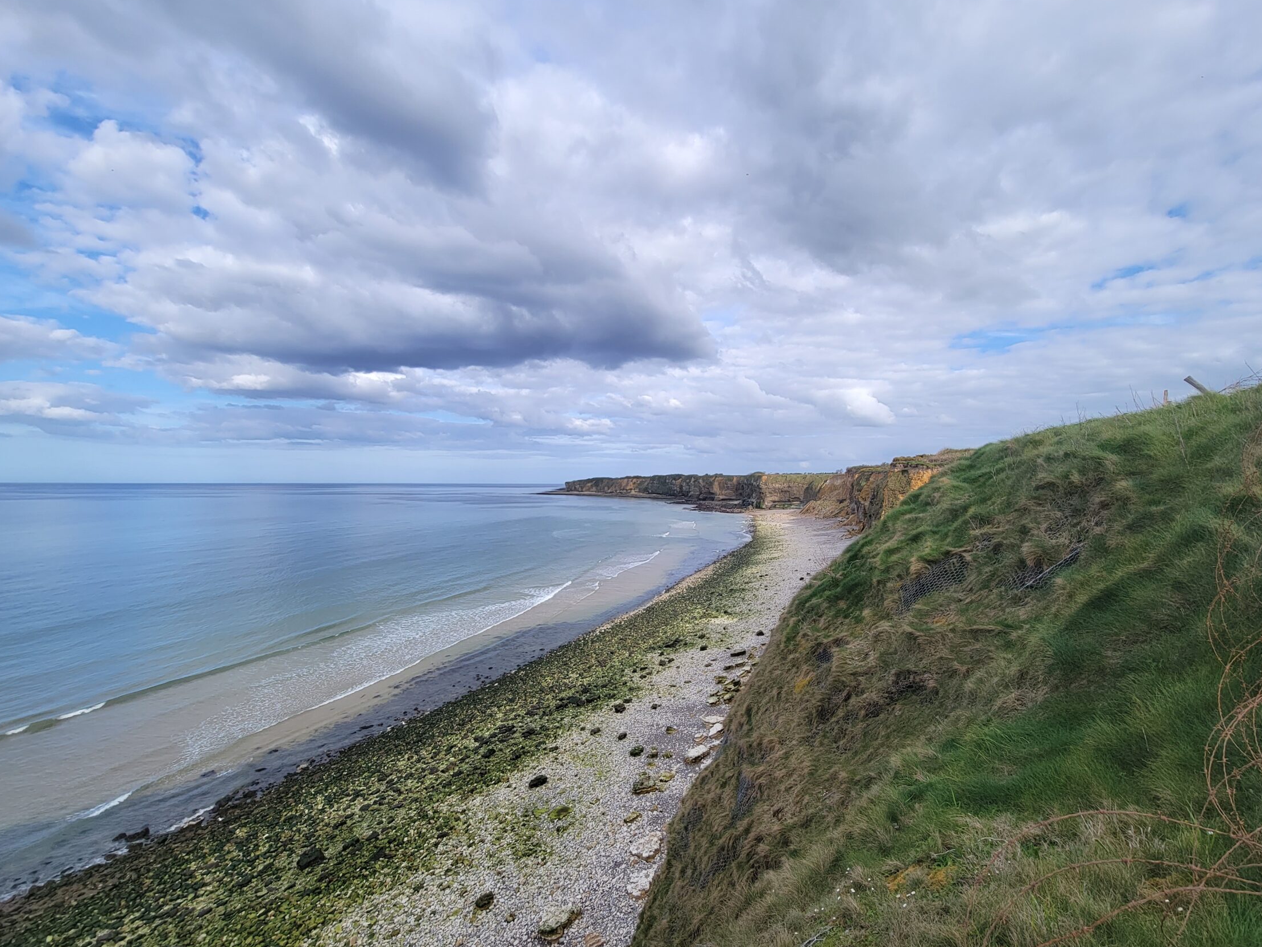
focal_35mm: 15
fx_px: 547
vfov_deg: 81.6
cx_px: 678
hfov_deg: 98.0
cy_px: 511
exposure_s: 1/1111
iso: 50
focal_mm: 2.2
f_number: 2.2
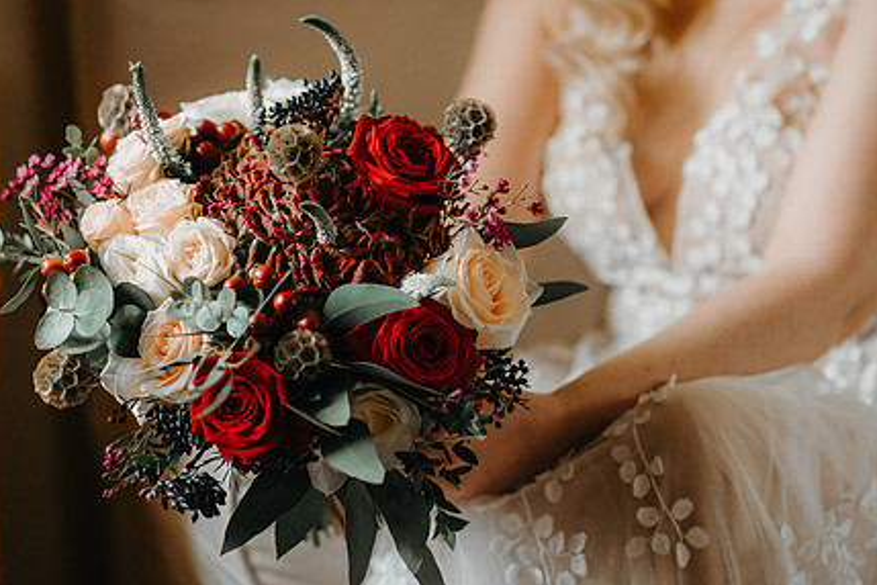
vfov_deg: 10.8
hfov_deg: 16.1
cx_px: 423
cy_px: 274
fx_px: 3094
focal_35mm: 127
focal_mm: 85
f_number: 2
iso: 1000
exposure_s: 1/200
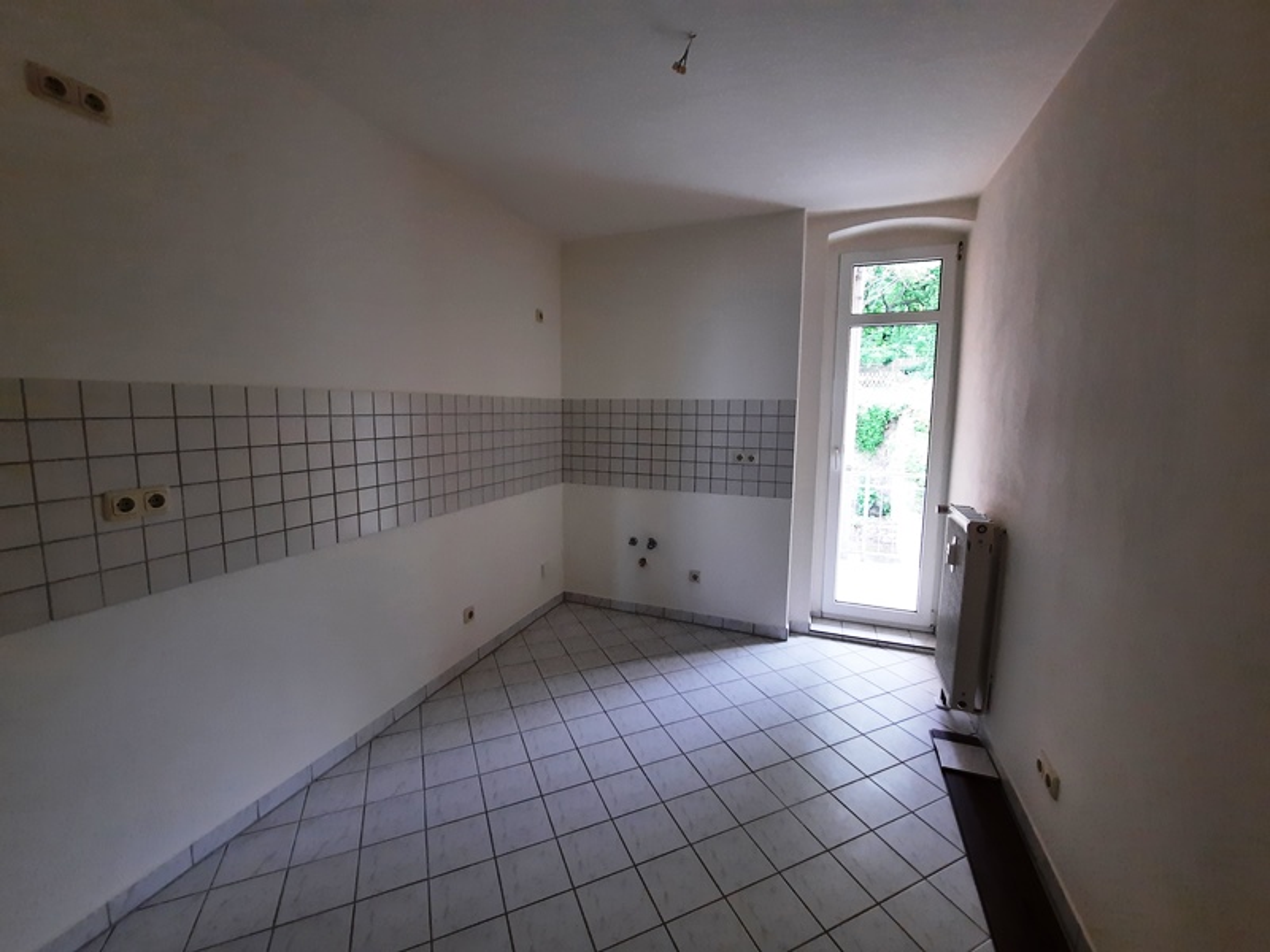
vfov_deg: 89.9
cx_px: 635
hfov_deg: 106.2
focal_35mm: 13
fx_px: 477
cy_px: 476
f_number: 2.2
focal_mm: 1.74
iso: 125
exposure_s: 1/50
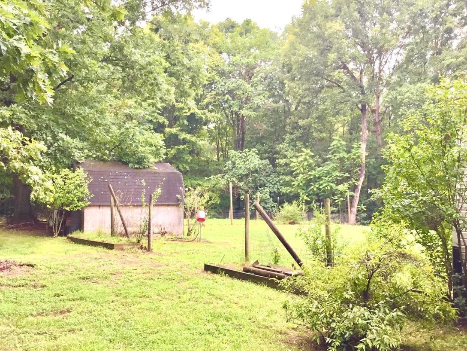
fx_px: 553
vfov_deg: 35.1
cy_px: 201
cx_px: 250
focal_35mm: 41
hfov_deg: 45.7
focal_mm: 3.3
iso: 40
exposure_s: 1/120
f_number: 2.4
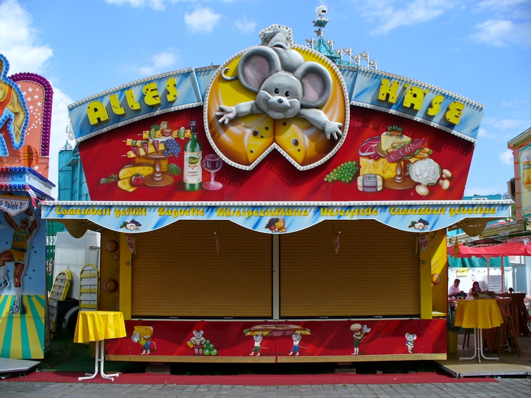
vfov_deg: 38.7
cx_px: 266
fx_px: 568
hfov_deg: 50.1
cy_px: 199
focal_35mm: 37
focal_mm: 6.1
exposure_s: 1/200
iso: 80
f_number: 5.6
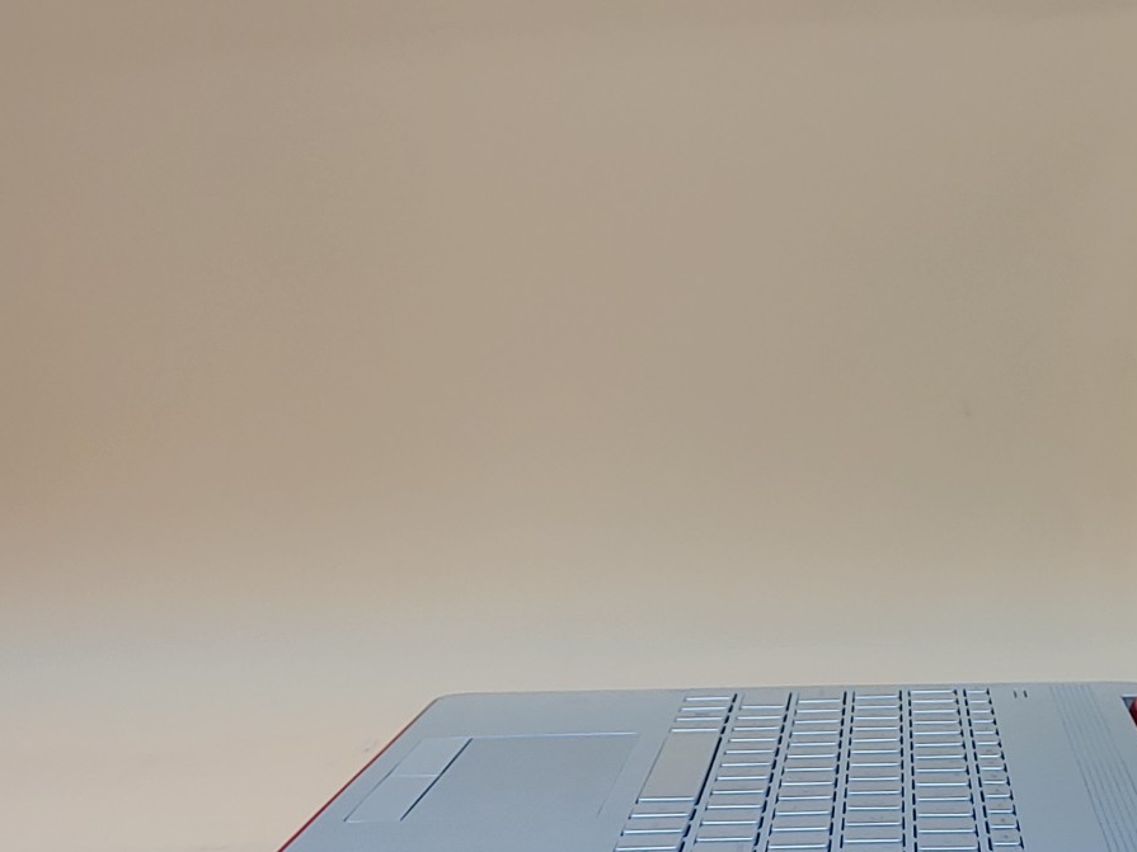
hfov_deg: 26.1
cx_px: 819
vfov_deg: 19.9
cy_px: 442
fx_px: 2430
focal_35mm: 74
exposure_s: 1/81
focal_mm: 4.36
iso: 50
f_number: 1.8
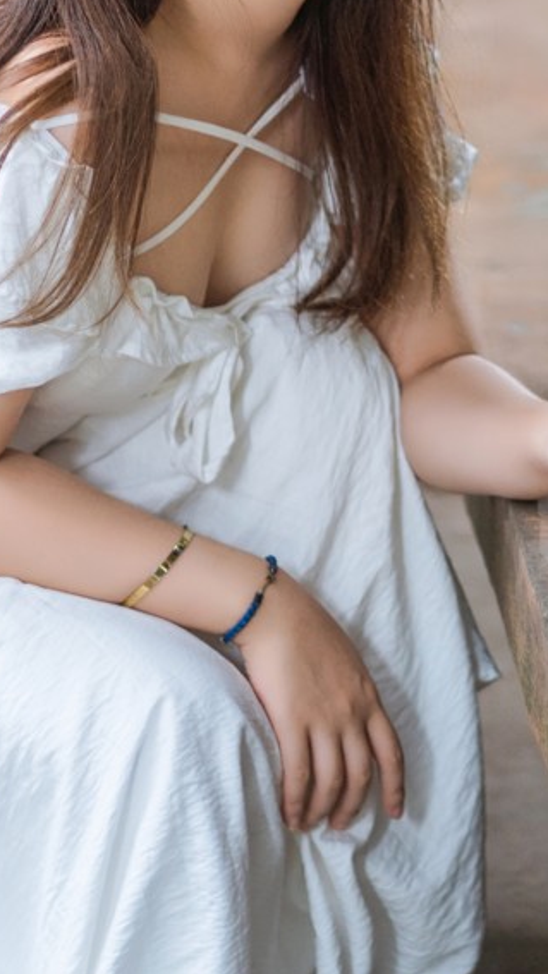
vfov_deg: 8.5
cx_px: 234
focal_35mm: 251
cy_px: -132
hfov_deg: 4.8
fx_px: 6483
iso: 400
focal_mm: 85
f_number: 1.8
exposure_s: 1/50
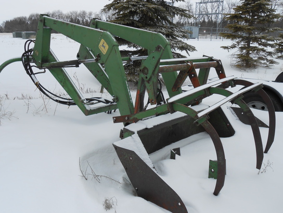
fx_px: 278
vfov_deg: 41.8
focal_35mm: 34
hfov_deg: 54.0
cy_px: 106
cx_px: 142
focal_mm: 6
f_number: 3.9
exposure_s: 1/640
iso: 80
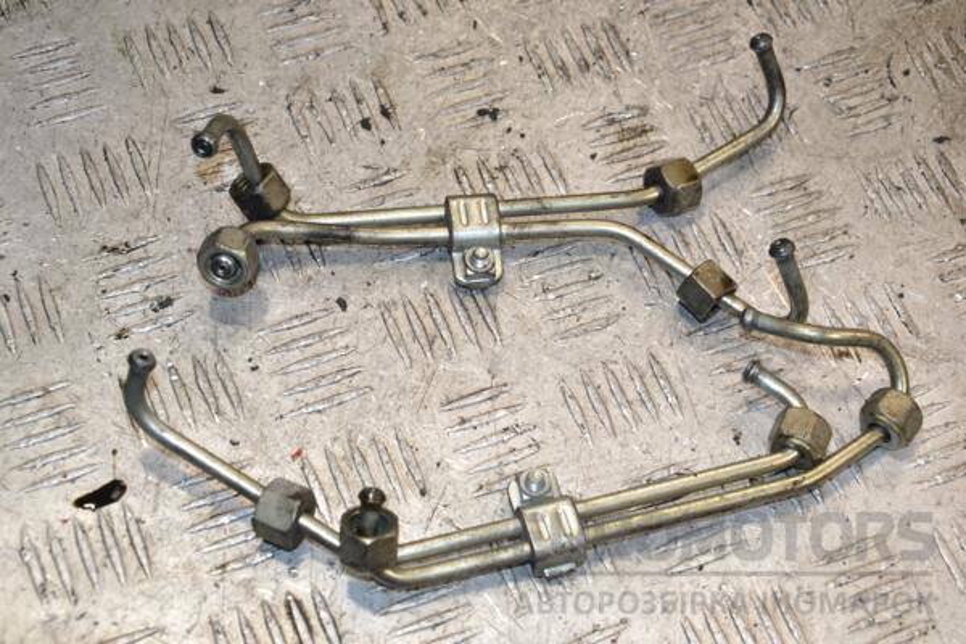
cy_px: 322
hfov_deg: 29.9
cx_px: 483
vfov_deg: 20.2
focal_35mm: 68
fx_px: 1811
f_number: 6.3
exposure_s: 1/200
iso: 800
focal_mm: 45
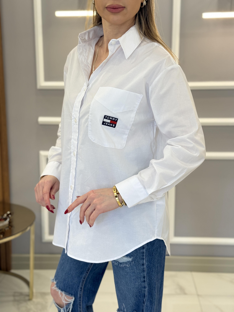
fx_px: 433
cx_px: 117
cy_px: 156
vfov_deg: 39.7
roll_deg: +0.6
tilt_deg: -9.1
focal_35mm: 48
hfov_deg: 30.3
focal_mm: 6.76
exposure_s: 1/121
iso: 80
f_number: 1.78
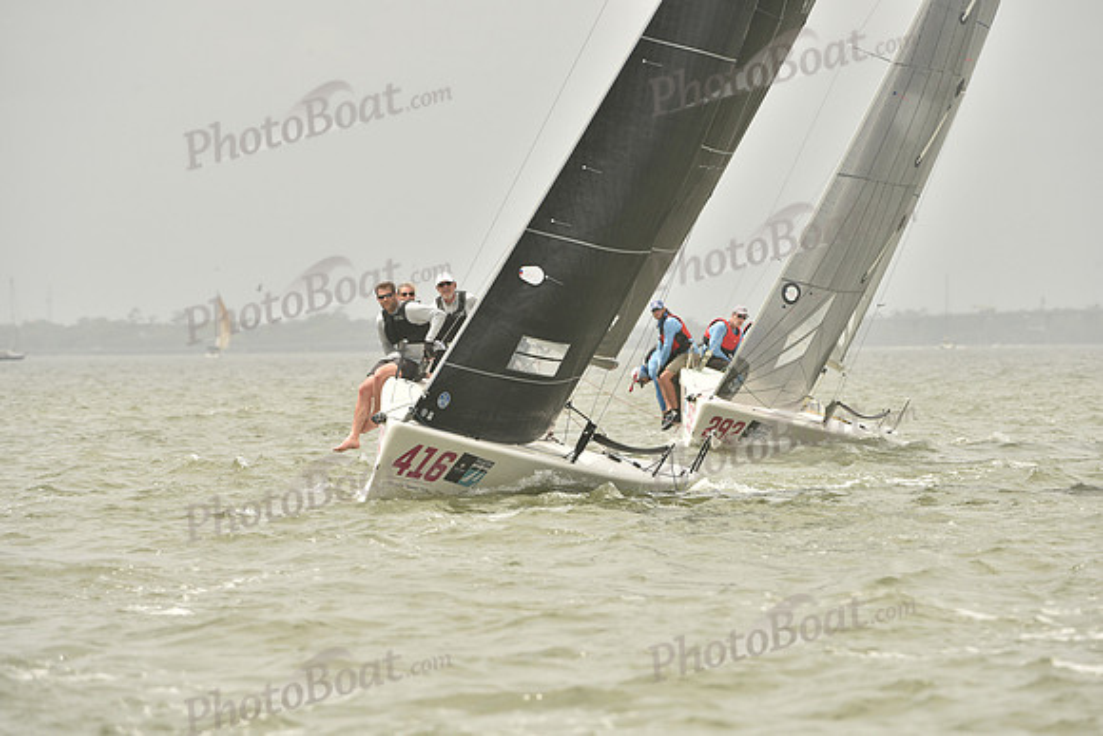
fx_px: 9193
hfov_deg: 6.9
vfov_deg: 4.6
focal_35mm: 300
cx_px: 552
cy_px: 368
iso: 400
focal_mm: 300
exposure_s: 1/1000
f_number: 9
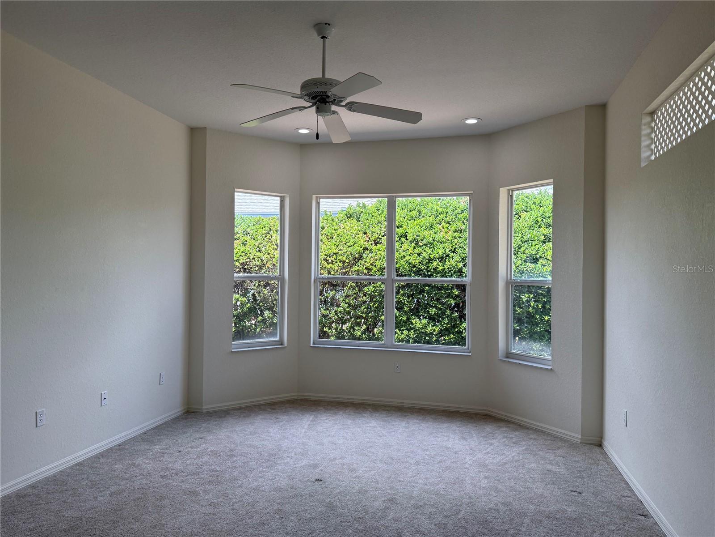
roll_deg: -0.5
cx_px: 358
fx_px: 496
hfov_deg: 71.6
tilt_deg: +0.7
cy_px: 268
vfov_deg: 56.8
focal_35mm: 24
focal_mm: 6.76
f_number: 1.78
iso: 100
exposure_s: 1/735
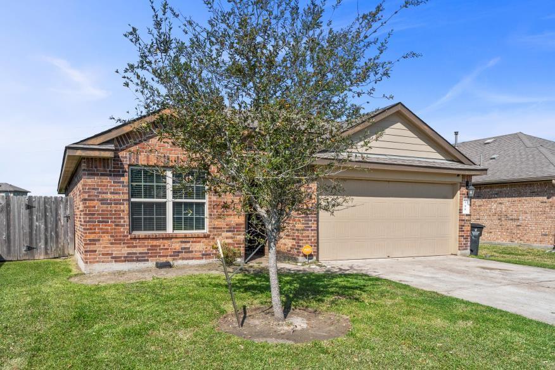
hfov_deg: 67.0
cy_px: 185
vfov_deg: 47.6
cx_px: 278
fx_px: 419
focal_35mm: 27
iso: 1250
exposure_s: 1/4000
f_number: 10
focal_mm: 27.2
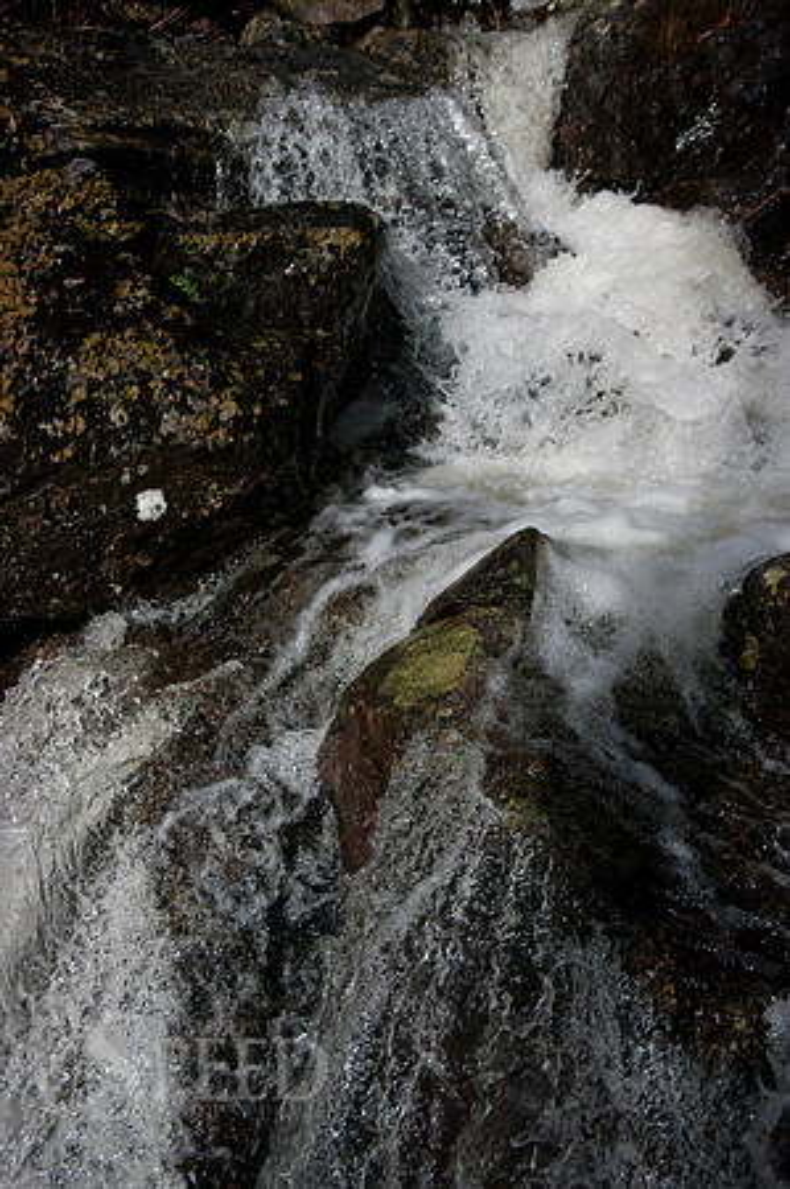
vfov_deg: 59.5
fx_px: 1039
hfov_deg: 41.6
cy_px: 594
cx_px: 395
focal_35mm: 32
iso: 800
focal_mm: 21
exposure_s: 1/4000
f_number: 4
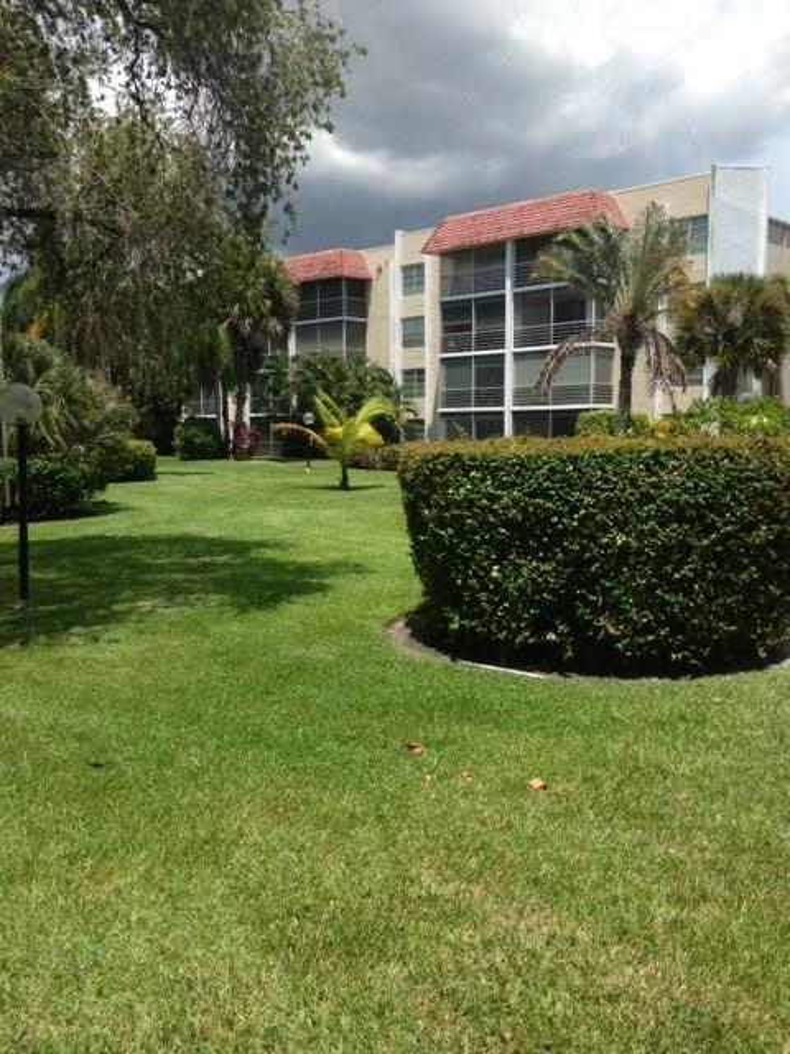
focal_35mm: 33
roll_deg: -0.2
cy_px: 527
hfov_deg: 42.9
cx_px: 395
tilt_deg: -7.7
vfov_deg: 55.4
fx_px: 1004
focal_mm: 4.12
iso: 50
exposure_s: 1/1261
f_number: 2.4
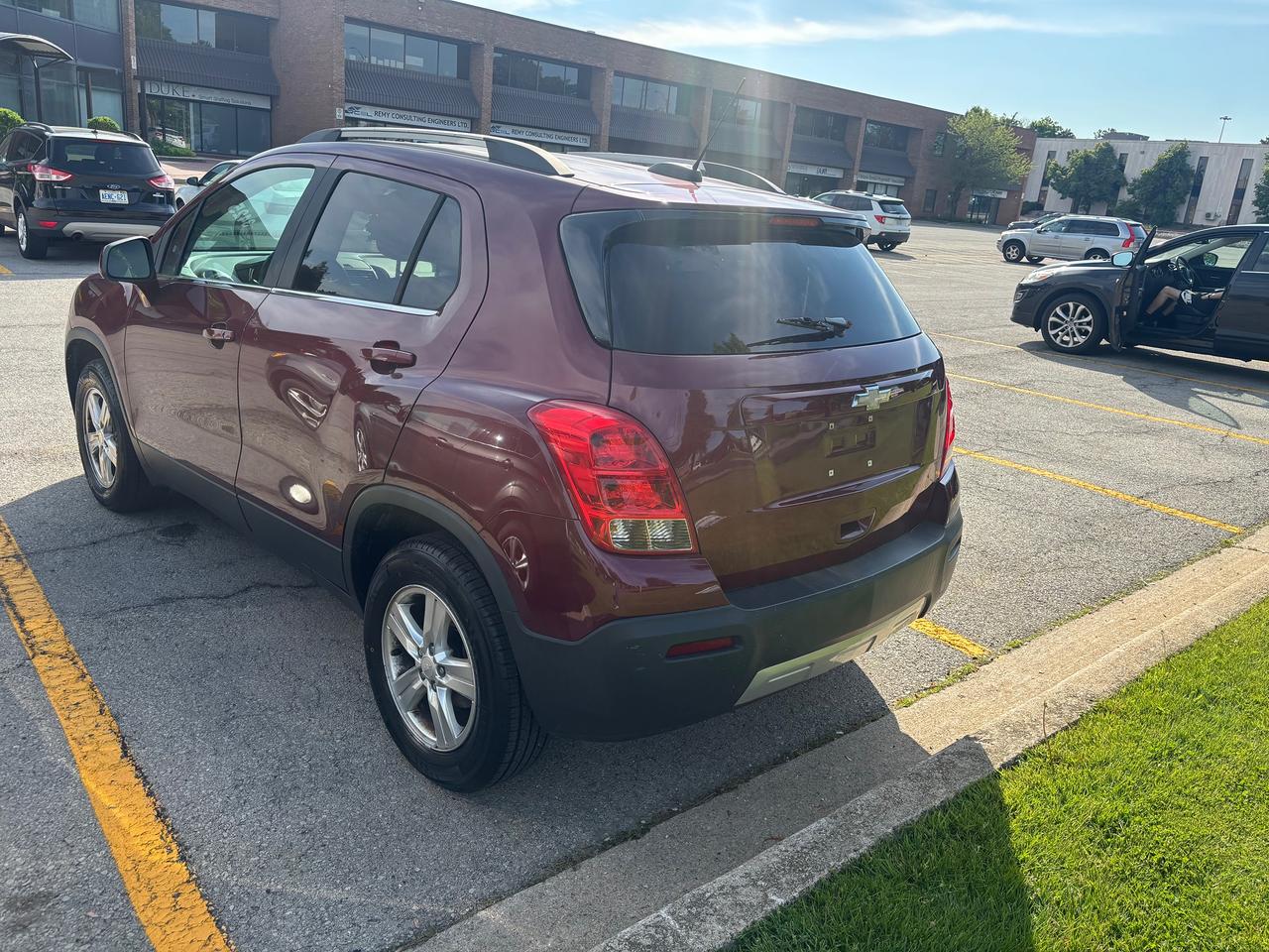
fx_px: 953
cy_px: 476
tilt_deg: -16.3
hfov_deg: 67.3
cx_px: 634
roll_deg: -7.1
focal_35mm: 26
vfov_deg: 53.1
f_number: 1.6
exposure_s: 1/1522
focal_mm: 5.96
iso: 50
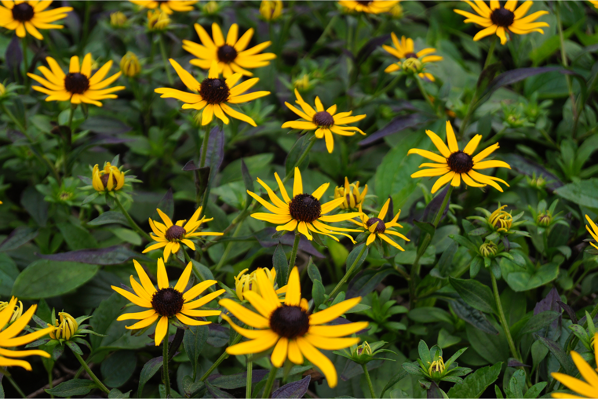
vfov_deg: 16.6
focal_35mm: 82
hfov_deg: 24.6
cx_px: 299
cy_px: 200
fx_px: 1370
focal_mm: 55
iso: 160
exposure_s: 1/100
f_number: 5.6
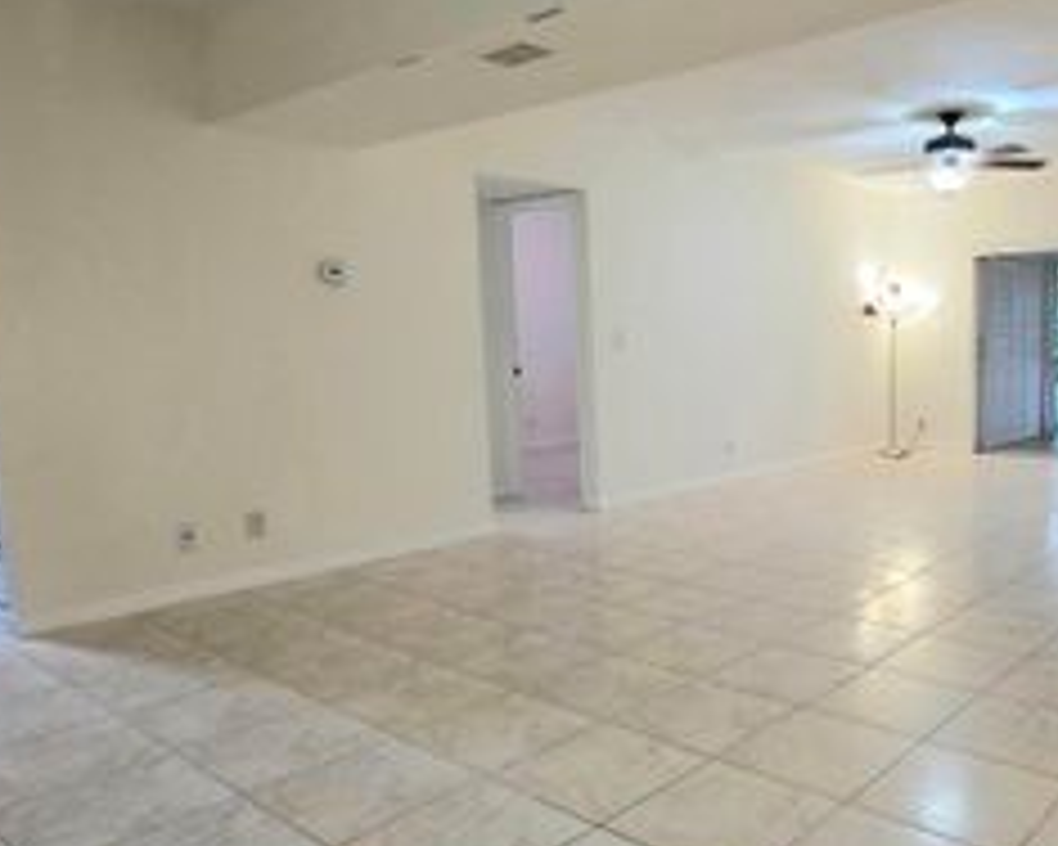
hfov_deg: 61.2
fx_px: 845
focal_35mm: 27
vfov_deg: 53.1
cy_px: 457
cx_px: 765
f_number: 1.9
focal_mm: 2.2
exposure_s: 1/60.2
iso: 320
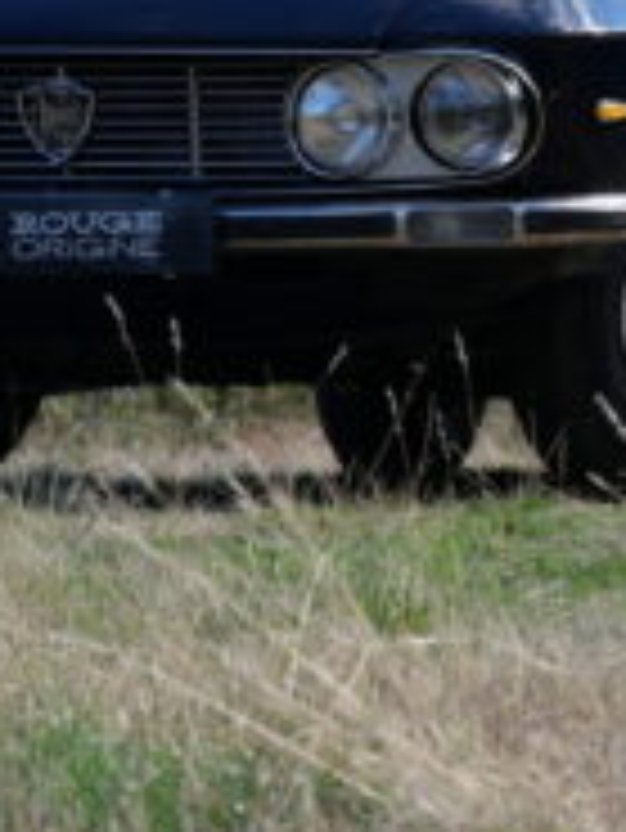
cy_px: -4
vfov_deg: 8.6
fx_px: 5515
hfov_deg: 6.5
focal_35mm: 229
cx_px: 455
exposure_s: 1/320
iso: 200
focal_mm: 53
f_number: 7.1
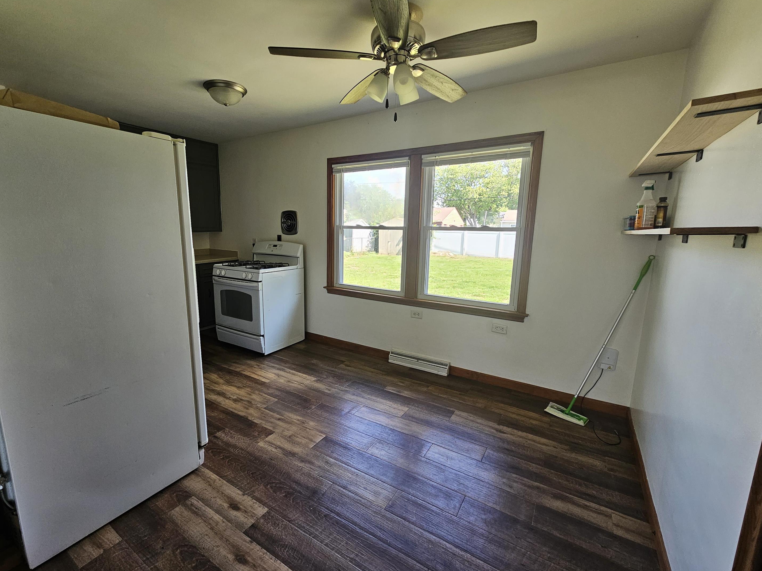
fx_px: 308
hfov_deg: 101.9
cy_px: 283
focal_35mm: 14
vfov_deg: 85.7
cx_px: 358
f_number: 2.2
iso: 80
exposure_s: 1/60
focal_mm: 2.2
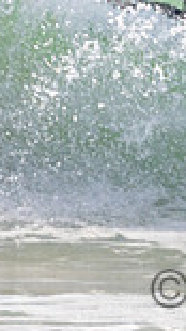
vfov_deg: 0.7
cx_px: 316
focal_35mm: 3131
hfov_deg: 0.4
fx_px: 27497
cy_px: -65
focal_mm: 800
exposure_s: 1/2000
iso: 800
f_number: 11
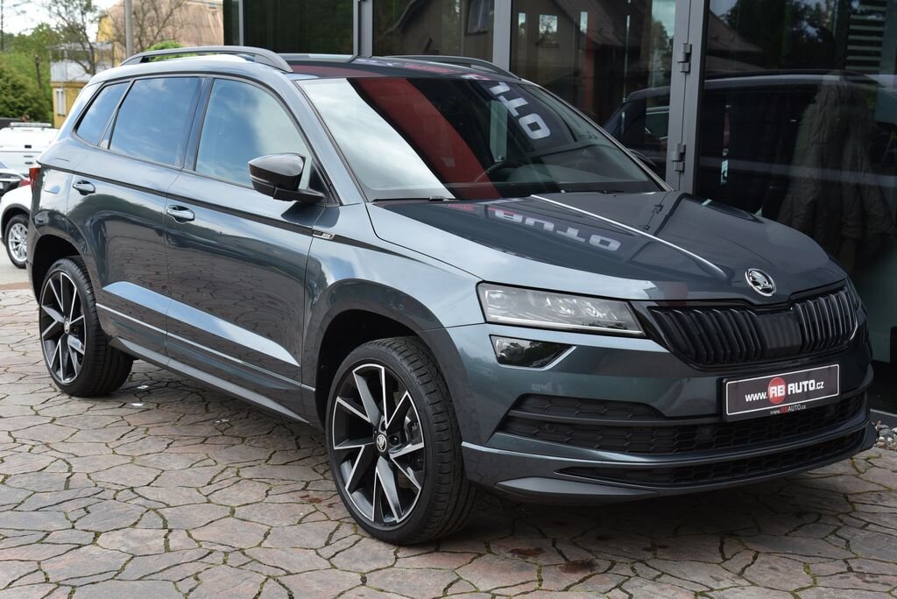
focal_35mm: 52
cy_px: 300
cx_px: 448
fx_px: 1296
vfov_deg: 26.0
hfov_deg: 38.2
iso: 500
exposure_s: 1/250
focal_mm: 52
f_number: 8
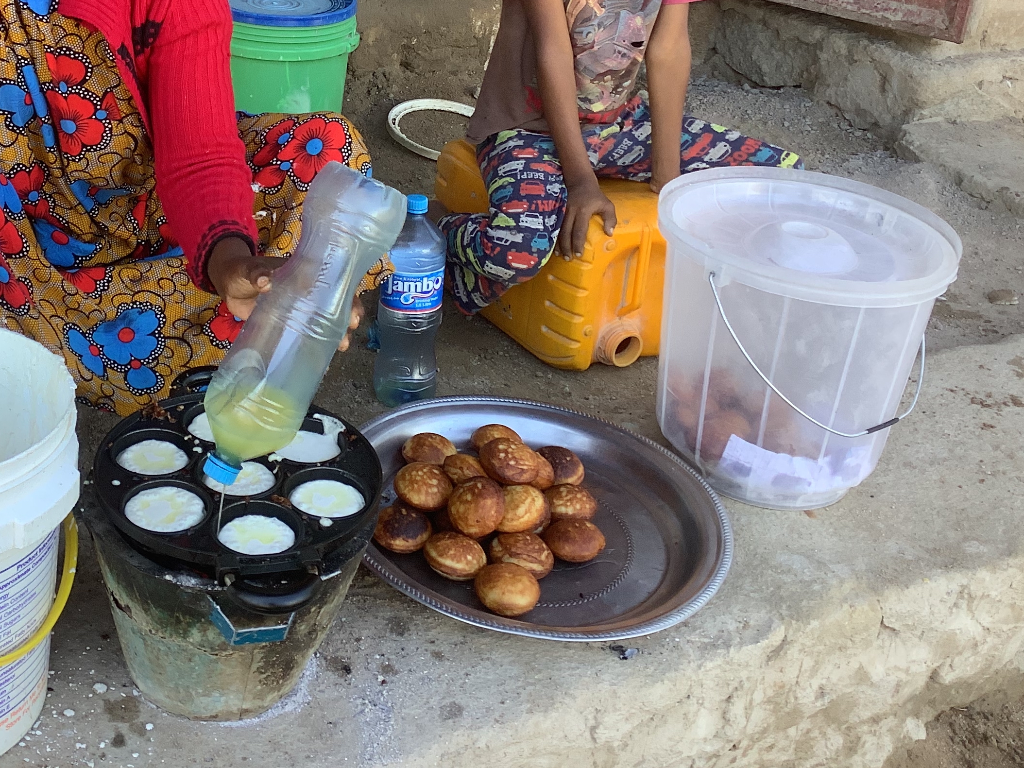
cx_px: 294
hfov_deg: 38.9
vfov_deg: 29.7
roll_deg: -3.2
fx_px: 1420
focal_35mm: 48
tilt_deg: -22.1
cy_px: 184
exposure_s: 1/120
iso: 64
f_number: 2.4
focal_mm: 3.3
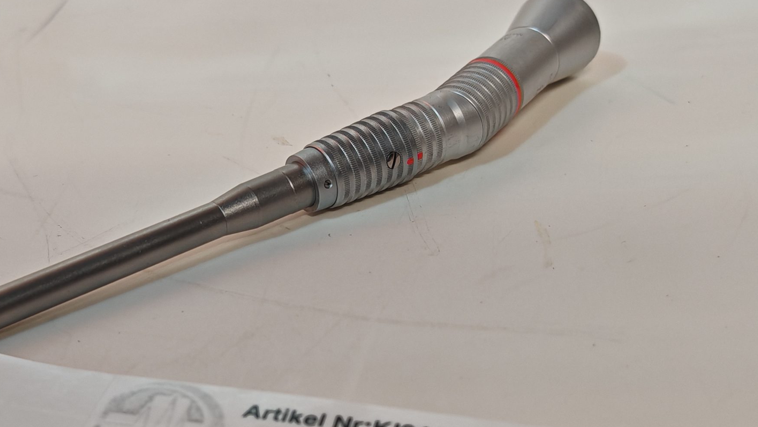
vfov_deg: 19.4
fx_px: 1246
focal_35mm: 62
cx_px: 284
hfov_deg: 33.7
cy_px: 251
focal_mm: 6.83
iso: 250
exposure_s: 1/100
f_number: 2
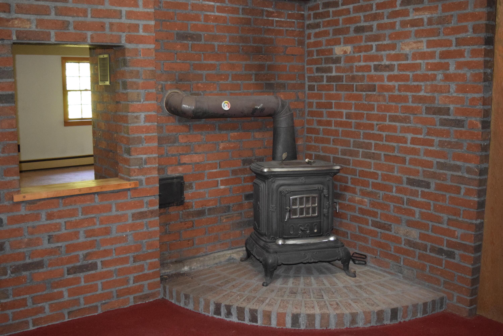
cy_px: 168
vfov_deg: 33.0
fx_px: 566
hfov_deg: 47.9
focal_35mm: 40
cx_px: 252
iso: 3200
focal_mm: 27
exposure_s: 1/60
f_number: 4
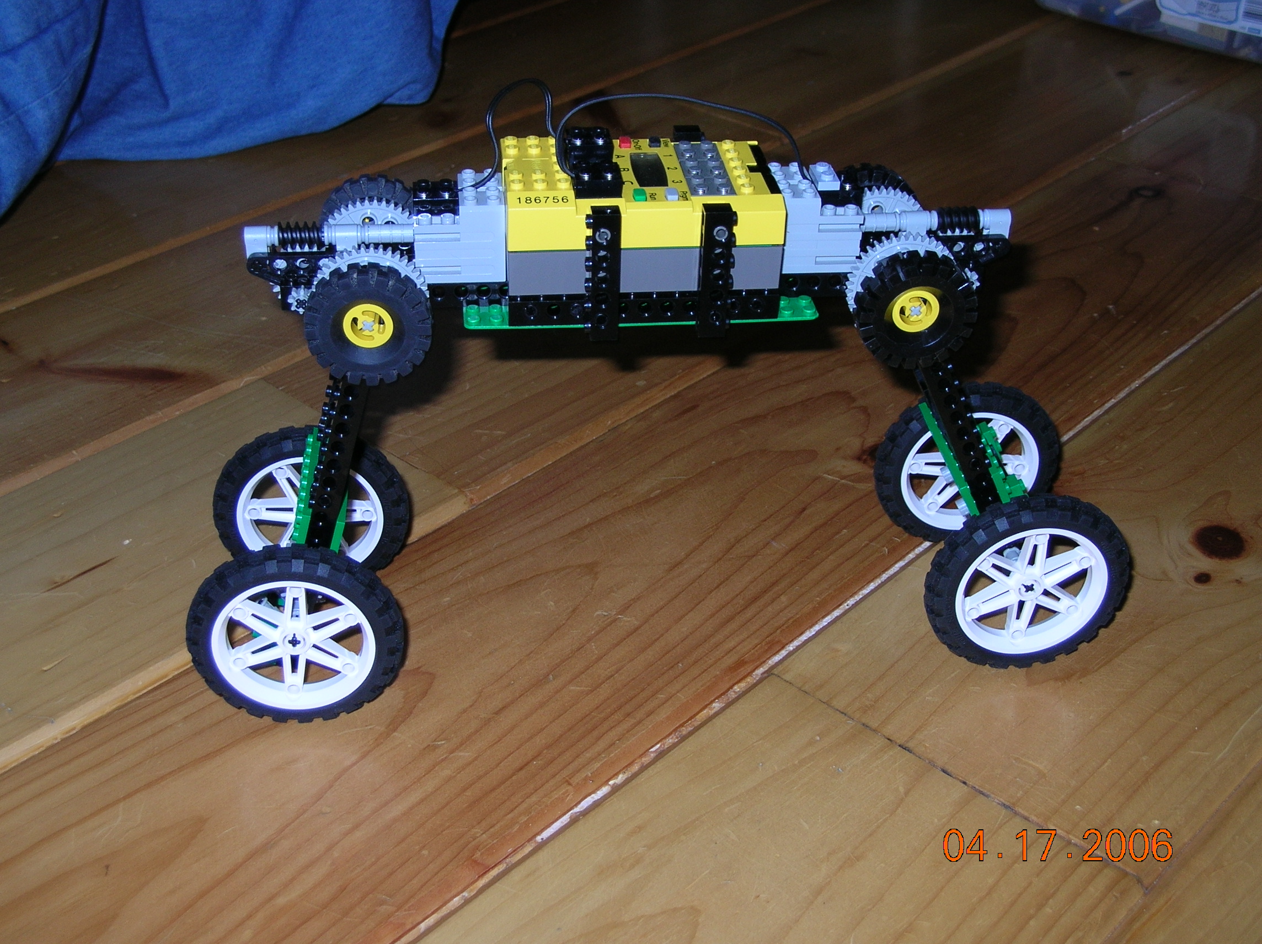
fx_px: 1712
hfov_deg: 40.5
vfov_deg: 30.8
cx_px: 631
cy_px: 472
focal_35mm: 47
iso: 50
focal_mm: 7.8
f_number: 2.9
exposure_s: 1/60.1
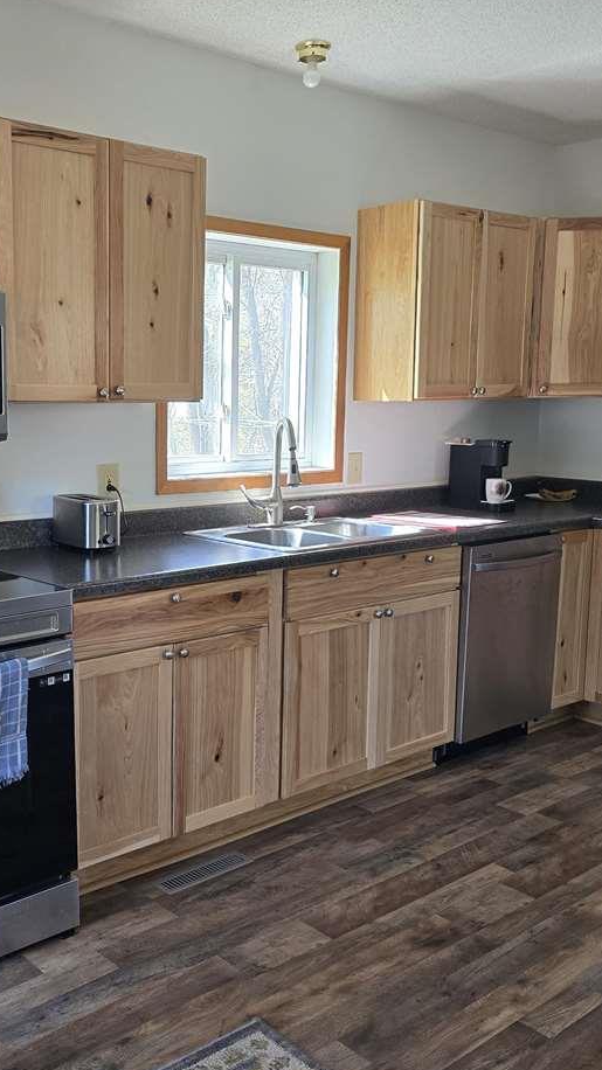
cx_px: 171
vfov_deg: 56.6
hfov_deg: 33.2
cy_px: 546
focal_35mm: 35
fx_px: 994
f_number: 1.7
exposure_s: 1/120
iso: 160
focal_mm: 6.3
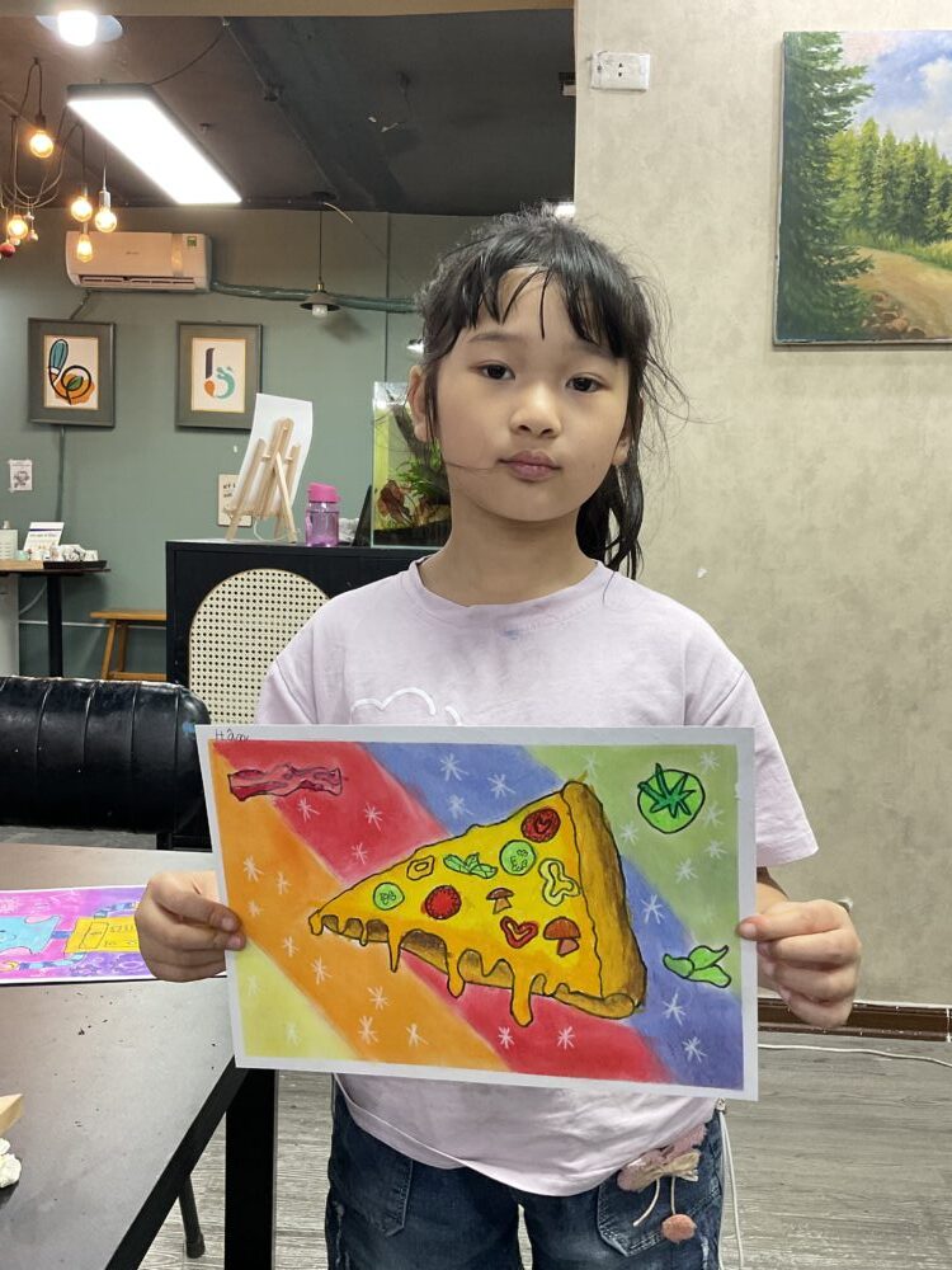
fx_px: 1063
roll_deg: -2.5
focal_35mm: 29
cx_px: 476
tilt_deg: -6.0
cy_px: 635
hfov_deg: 48.2
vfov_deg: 61.7
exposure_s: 1/50
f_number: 1.8
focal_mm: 3
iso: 64
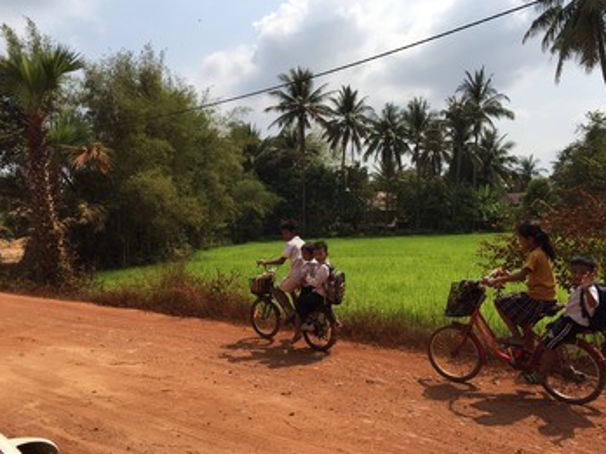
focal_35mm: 30
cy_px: 226
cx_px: 310
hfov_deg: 60.0
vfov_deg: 46.8
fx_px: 525
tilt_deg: +0.7
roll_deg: +1.5
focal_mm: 4.15
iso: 32
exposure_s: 1/3597
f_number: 2.2
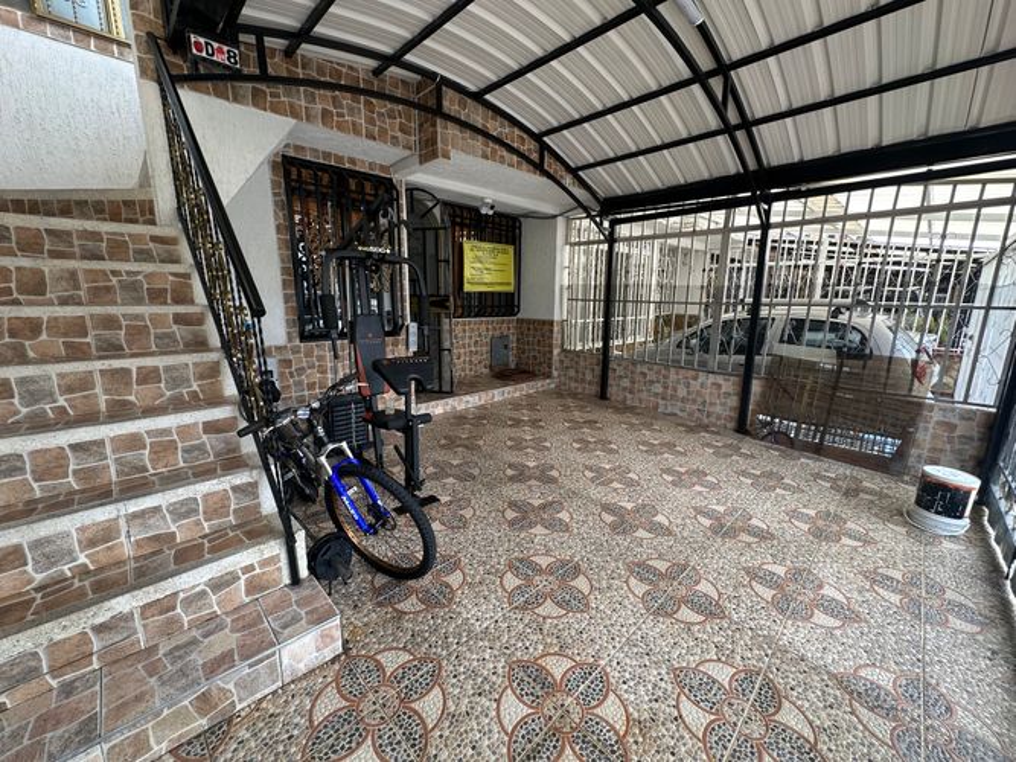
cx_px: 508
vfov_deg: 85.7
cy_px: 381
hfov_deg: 102.1
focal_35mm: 14
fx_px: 411
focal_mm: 2.22
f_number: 2.2
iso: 40
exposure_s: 1/99
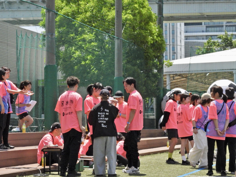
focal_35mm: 115
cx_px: 118
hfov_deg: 17.1
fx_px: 784
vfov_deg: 12.9
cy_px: 88
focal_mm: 20.5
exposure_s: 1/3200
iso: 1000
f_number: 6.3
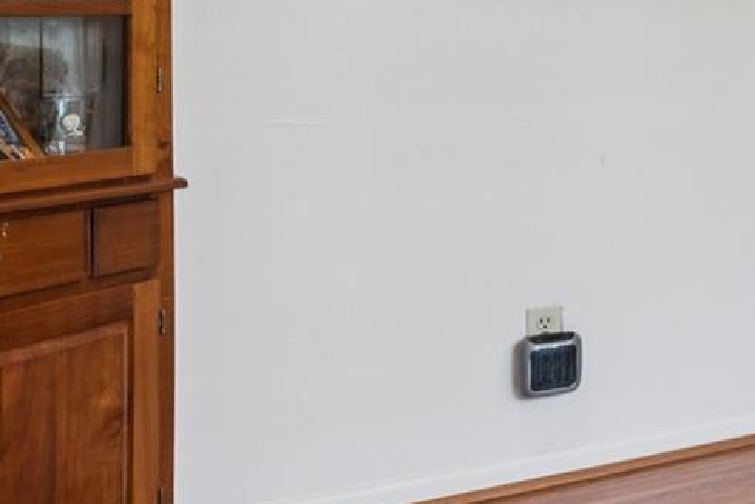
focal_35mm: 70
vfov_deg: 19.2
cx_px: 1482
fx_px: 1458
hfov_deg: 19.0
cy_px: 35
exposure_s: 1.6
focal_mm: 16.6
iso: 100
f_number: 13
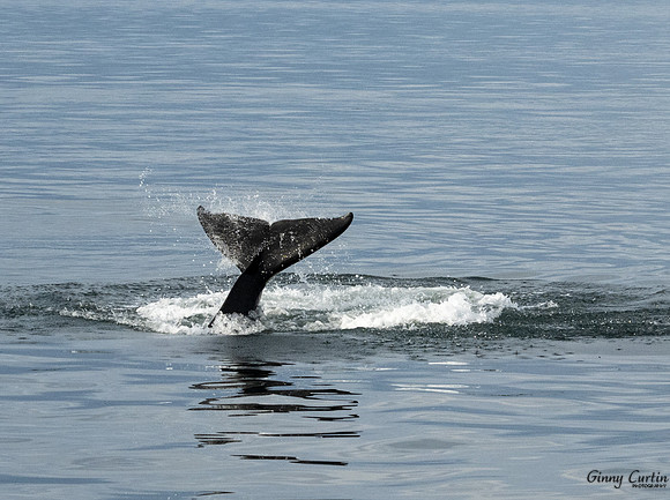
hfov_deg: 6.2
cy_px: 363
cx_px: 460
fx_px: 6162
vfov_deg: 4.6
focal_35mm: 319
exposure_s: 1/1000
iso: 720
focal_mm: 100
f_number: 11
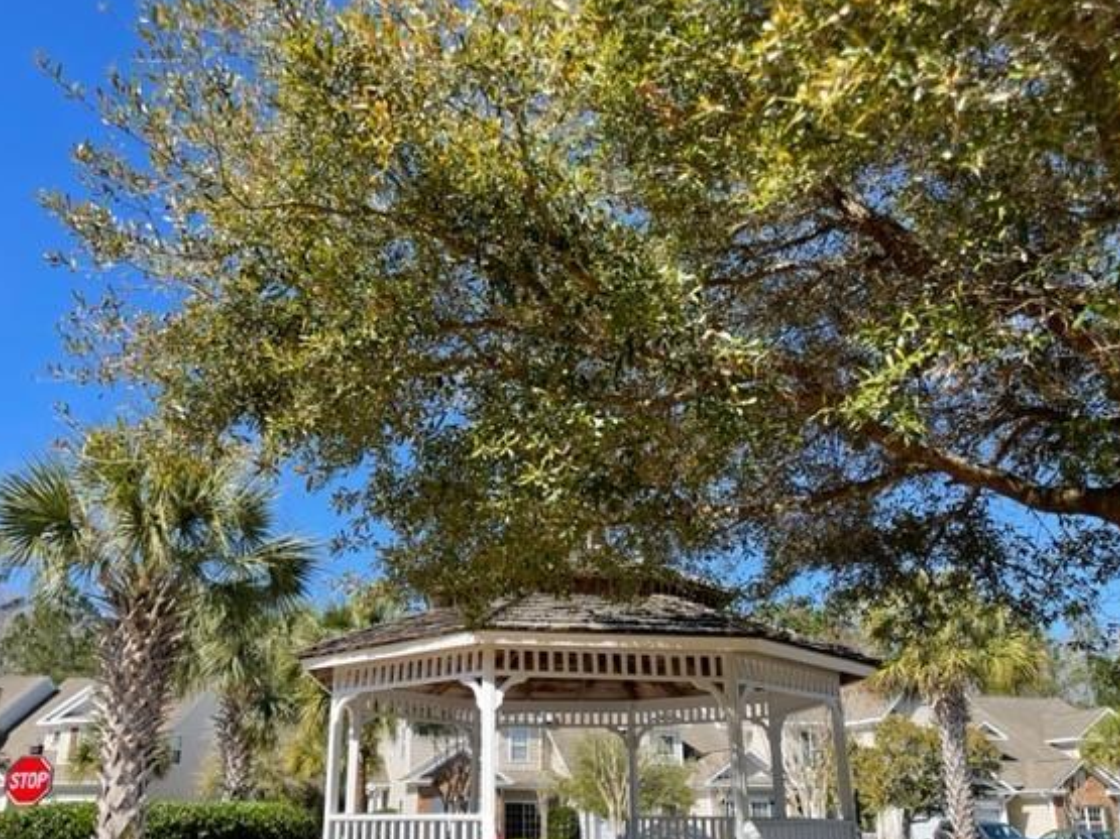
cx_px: 505
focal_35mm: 30
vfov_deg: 46.7
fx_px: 970
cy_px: 466
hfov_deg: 59.9
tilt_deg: +19.2
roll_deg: -0.1
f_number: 1.6
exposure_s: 1/1353
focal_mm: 5.1
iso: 32
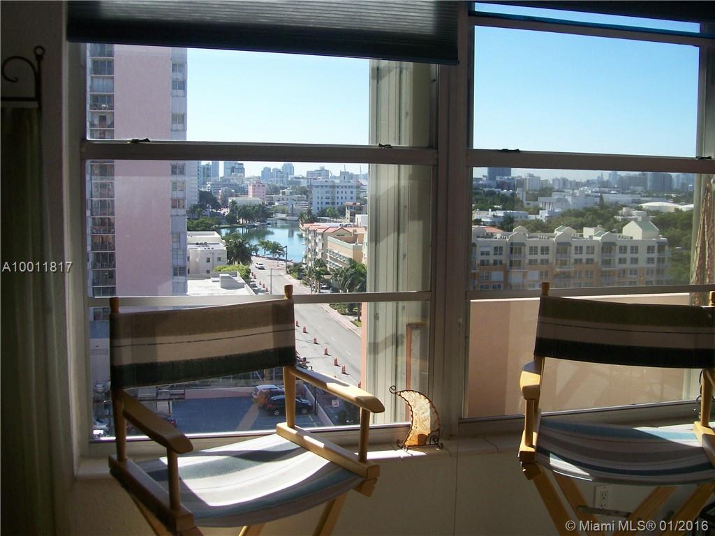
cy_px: 268
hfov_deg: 51.4
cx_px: 358
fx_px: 744
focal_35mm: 36
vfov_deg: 39.7
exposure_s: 1/804
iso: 80
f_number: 2.7
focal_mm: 6
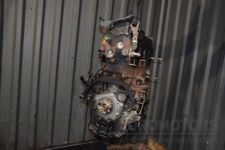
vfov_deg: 40.0
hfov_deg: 57.2
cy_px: 75
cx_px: 112
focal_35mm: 33
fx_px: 206
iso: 800
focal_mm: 22
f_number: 5
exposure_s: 1/60
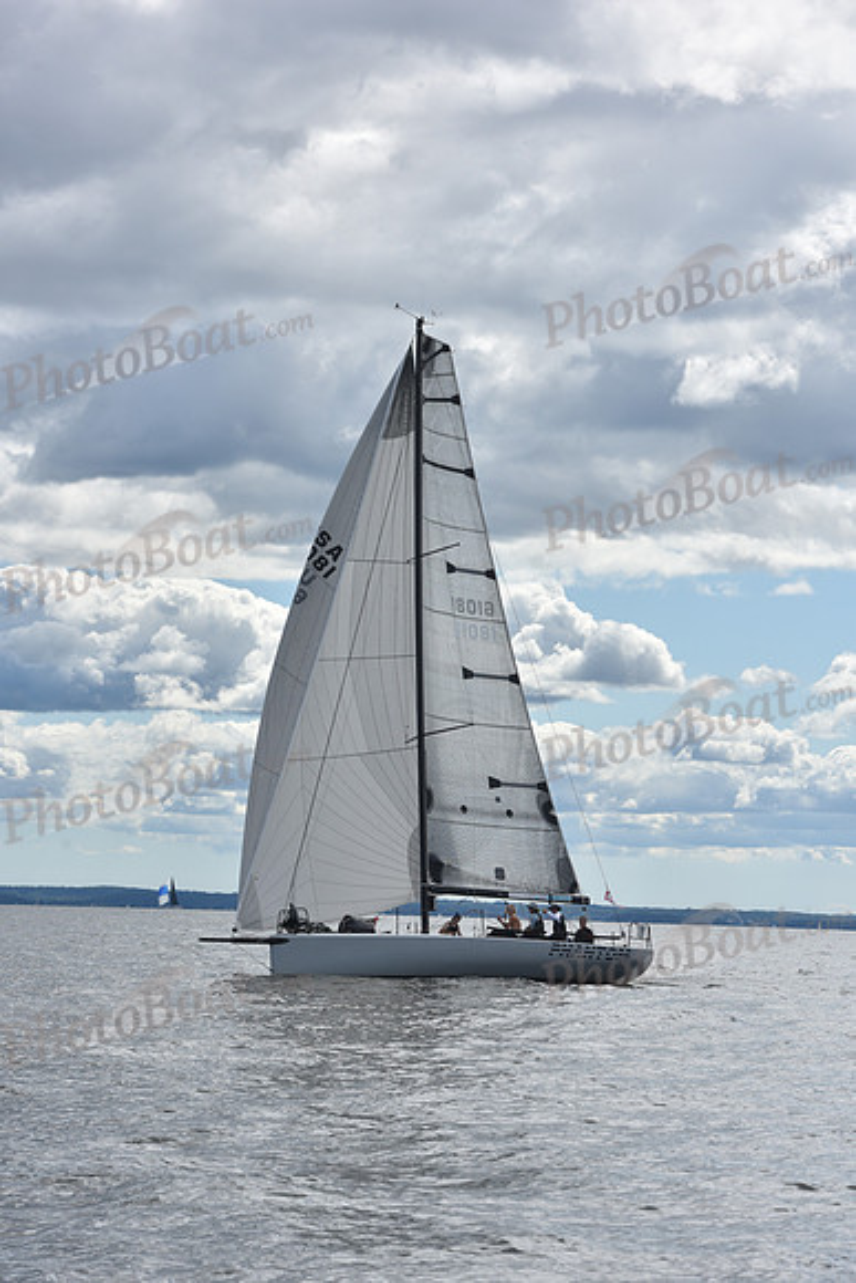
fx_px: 3921
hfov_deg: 12.5
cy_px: 642
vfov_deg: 18.6
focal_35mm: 110
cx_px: 428
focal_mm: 110
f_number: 10
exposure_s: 1/1000
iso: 250
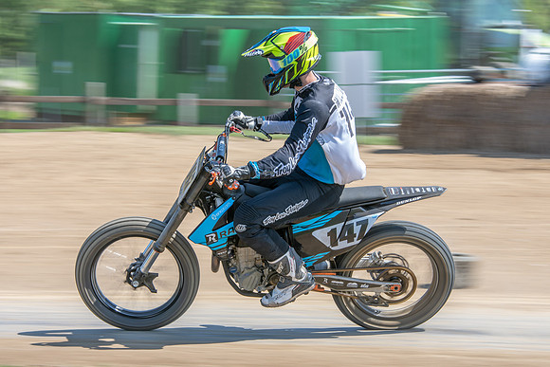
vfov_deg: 7.9
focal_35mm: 173
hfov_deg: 11.9
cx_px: 275
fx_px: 2645
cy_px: 184
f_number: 8
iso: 200
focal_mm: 105
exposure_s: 1/160
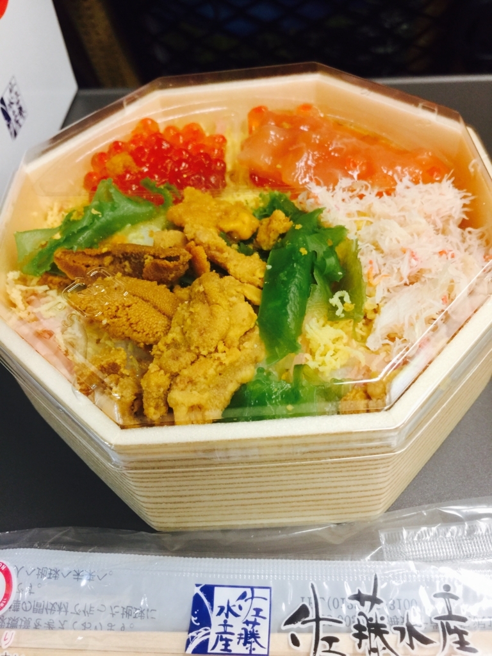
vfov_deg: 61.7
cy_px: 328
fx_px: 550
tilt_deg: -50.8
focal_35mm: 29
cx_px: 246
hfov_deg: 48.2
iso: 64
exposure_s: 1/15
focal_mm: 4.15
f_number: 2.2
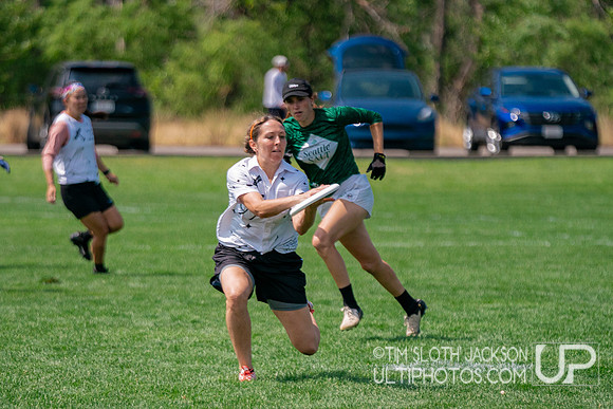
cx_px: 266
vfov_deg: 3.9
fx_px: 5942
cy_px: 359
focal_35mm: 349
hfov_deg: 5.9
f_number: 2.8
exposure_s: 1/12800
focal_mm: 194
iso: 640
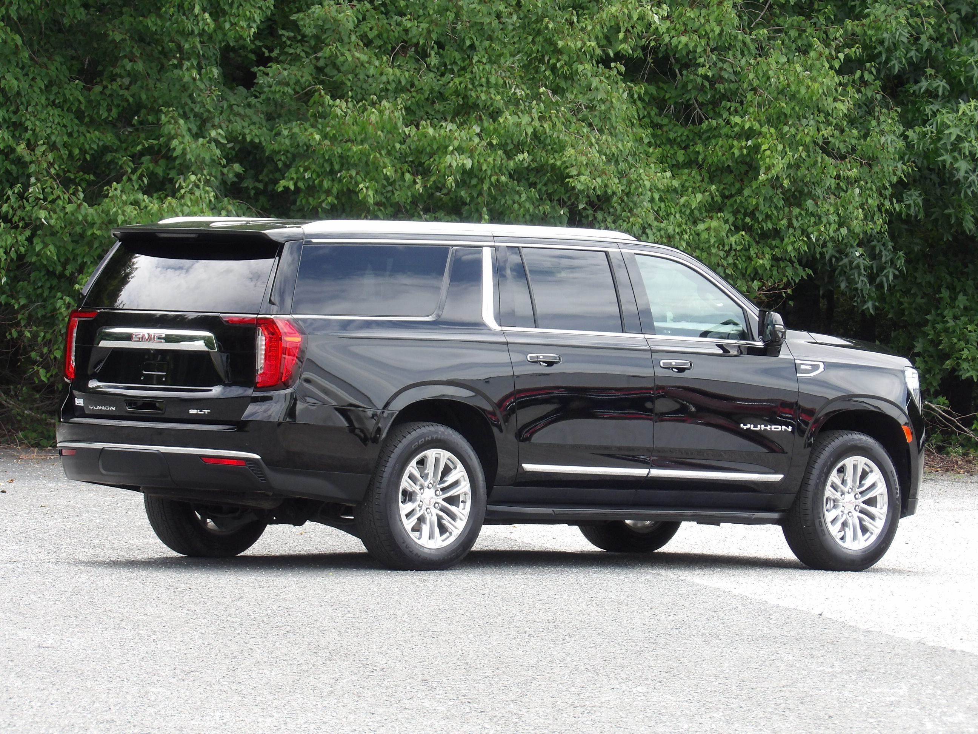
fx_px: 6272
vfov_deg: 6.7
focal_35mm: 222
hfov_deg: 8.9
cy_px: 367
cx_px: 489
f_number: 4.5
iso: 100
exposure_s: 1/122
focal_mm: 39.8
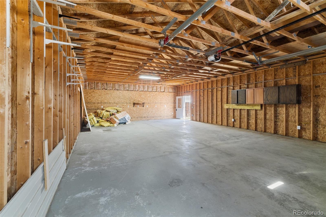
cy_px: 108
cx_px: 163
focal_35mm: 15
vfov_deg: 77.3
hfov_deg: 100.4
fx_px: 136
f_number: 8
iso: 500
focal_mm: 10
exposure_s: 1
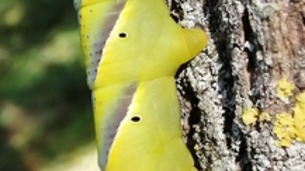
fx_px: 962
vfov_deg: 9.8
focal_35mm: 119
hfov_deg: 18.0
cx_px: 203
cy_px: -102
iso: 50
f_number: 1.8
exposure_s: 1/125
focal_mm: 3.62
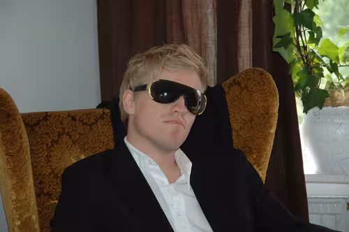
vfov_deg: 13.0
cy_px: 116
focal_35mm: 105
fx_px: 1017
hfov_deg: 19.5
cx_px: 174
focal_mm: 70
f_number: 4.5
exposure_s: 1/60
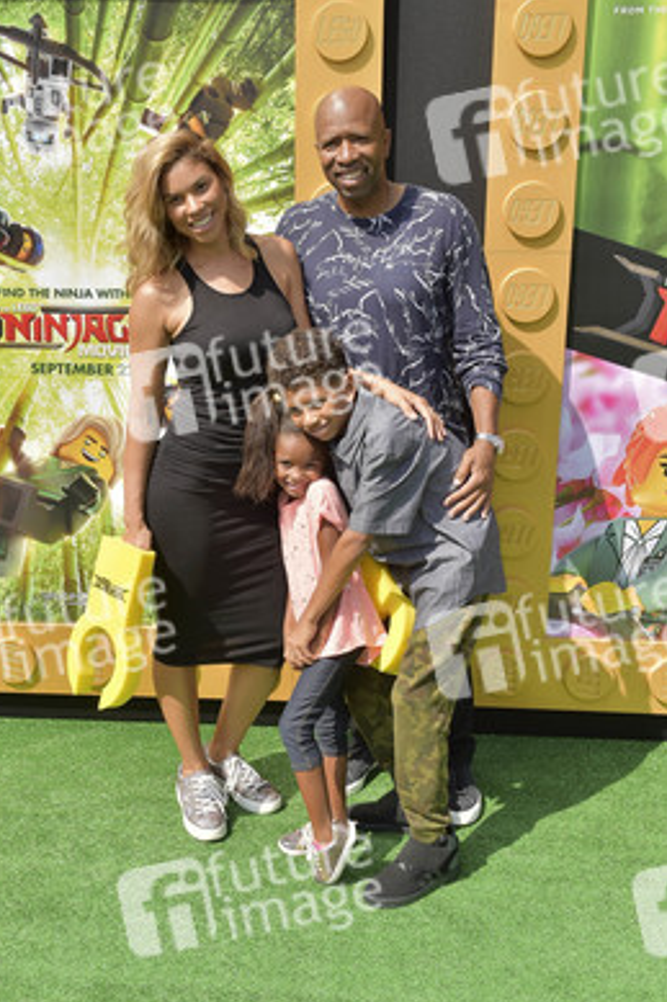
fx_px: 1001
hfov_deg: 36.8
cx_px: 326
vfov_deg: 53.1
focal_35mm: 36
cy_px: 510
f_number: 6.3
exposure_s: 1/320
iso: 200
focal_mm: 35
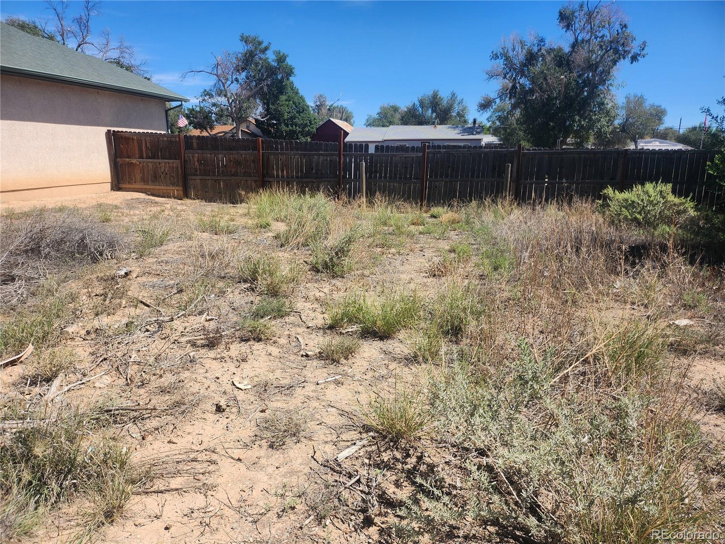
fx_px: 503
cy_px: 272
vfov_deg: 56.8
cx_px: 362
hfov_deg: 71.6
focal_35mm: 24
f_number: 1.8
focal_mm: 5
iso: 50
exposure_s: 1/2805
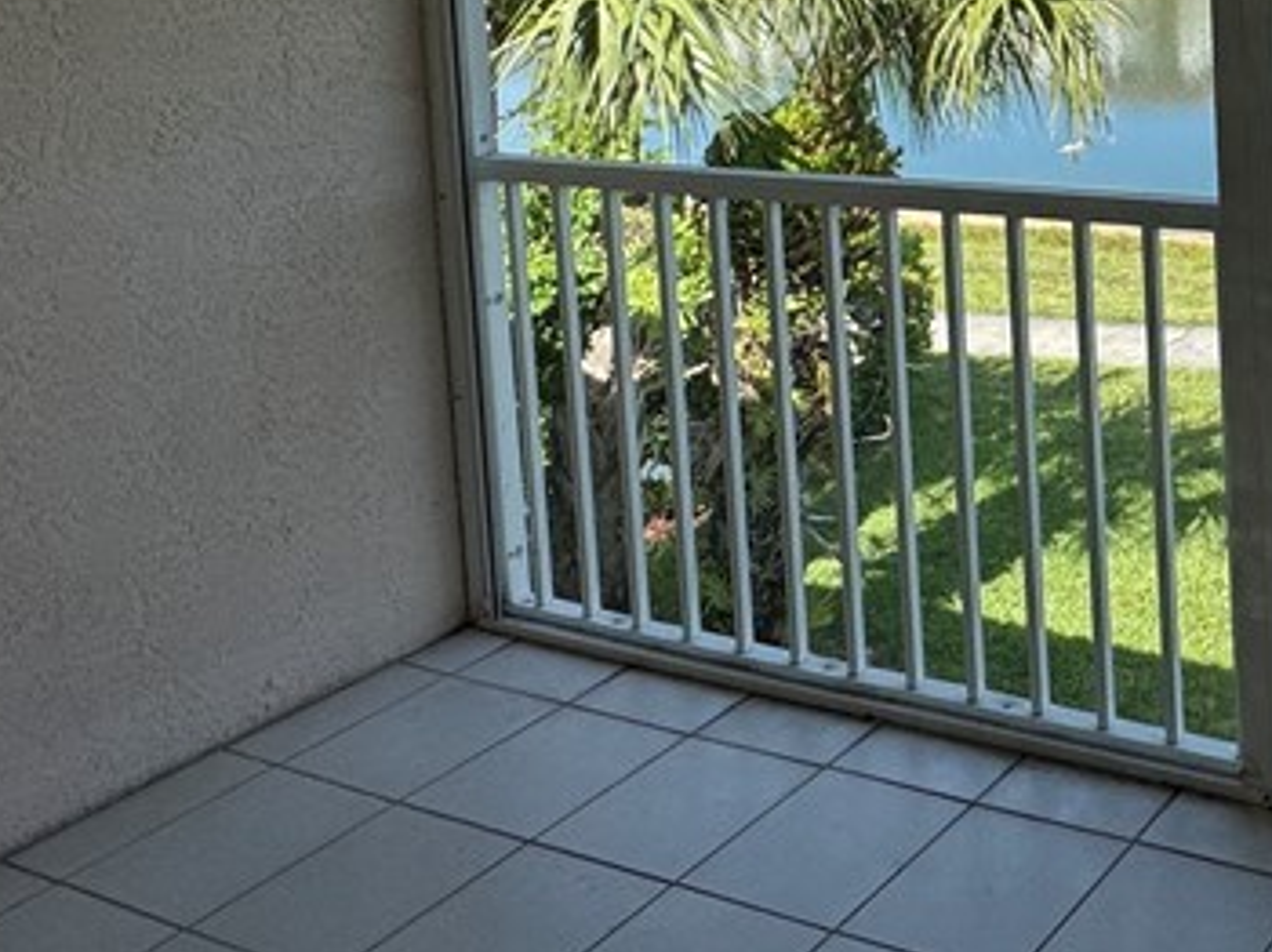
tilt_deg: -2.2
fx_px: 1506
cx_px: 1457
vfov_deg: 31.3
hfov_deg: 37.0
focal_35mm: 41
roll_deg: +2.5
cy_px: -87
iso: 40
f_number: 2.2
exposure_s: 1/993
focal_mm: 2.22
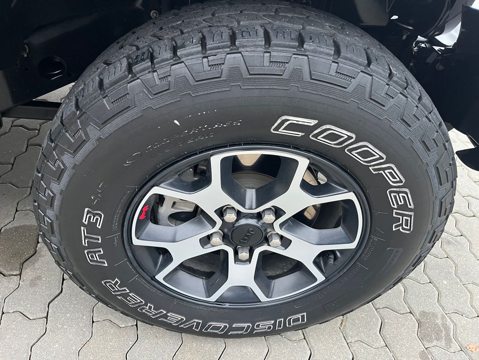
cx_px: 240
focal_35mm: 26
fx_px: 360
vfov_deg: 53.1
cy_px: 180
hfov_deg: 67.3
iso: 400
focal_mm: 5.1
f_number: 1.6
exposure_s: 1/60
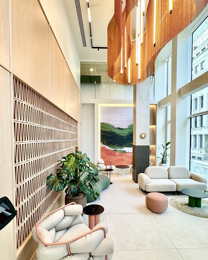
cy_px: 125
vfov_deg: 96.8
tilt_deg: +10.2
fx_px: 115
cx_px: 105
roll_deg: +0.6
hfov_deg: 84.0
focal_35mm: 15
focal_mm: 2.22
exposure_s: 1/100
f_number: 2.2
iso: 80
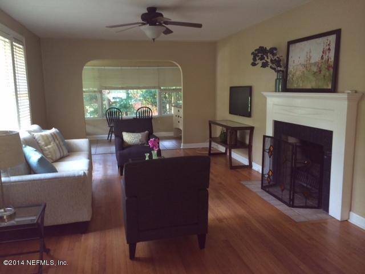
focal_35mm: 30
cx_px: 182
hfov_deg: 60.0
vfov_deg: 46.8
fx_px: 316
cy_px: 137
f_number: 2.2
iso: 125
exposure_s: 1/30
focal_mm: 4.12
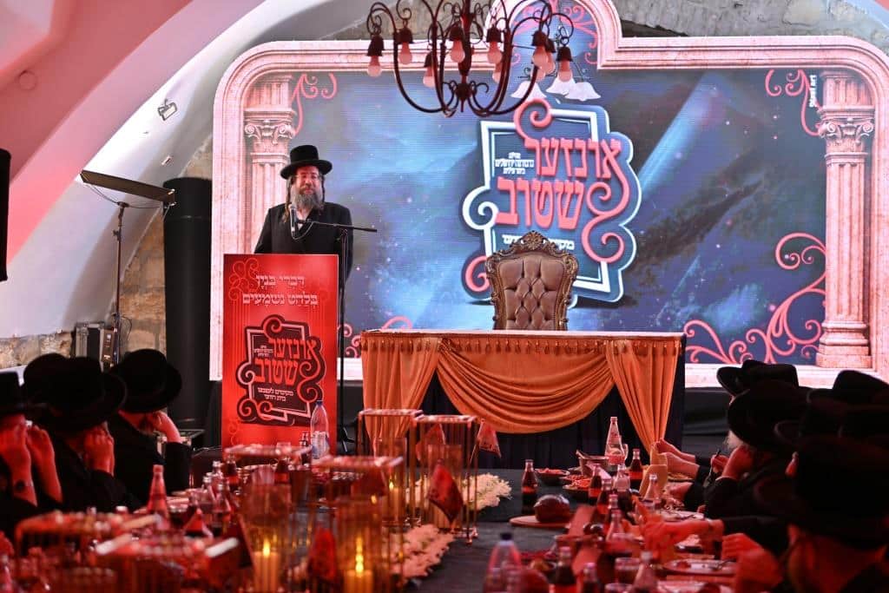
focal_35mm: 72
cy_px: 296
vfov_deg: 18.9
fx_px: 1778
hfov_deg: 28.1
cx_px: 444
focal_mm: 72
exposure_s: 1/200
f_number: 2.8
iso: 500
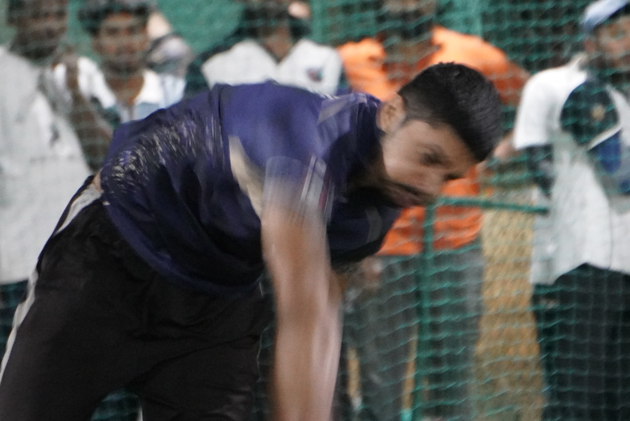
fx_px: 11013
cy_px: 45
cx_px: 417
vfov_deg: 2.2
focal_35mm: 629
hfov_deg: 3.3
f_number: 6.3
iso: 6400
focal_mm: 210
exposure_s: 1/90
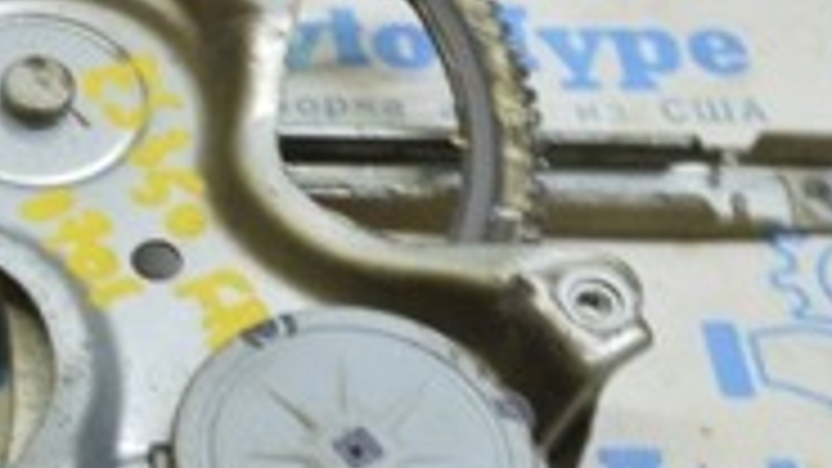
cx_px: -373
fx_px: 2753
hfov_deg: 15.9
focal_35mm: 125
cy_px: 304
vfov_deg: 9.7
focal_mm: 23
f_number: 5.6
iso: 400
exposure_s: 1/20
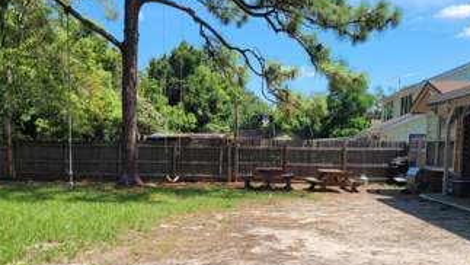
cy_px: 199
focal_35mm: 42
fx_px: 524
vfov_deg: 28.0
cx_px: 221
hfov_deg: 48.3
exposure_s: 1/1645
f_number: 1.8
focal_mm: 5
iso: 40
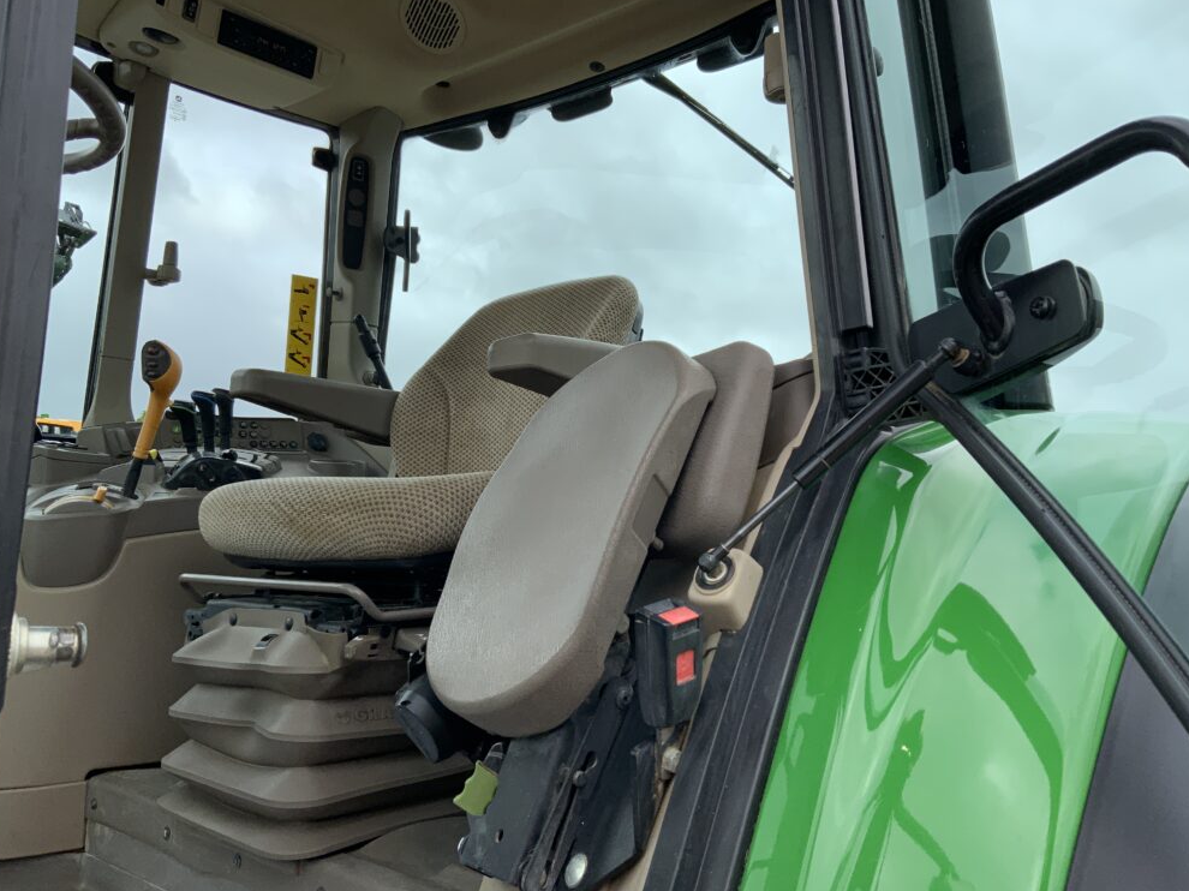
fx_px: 1030
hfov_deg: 60.0
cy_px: 431
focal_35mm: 30
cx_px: 597
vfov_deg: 46.8
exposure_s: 1/898
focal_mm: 3
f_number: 1.8
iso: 16
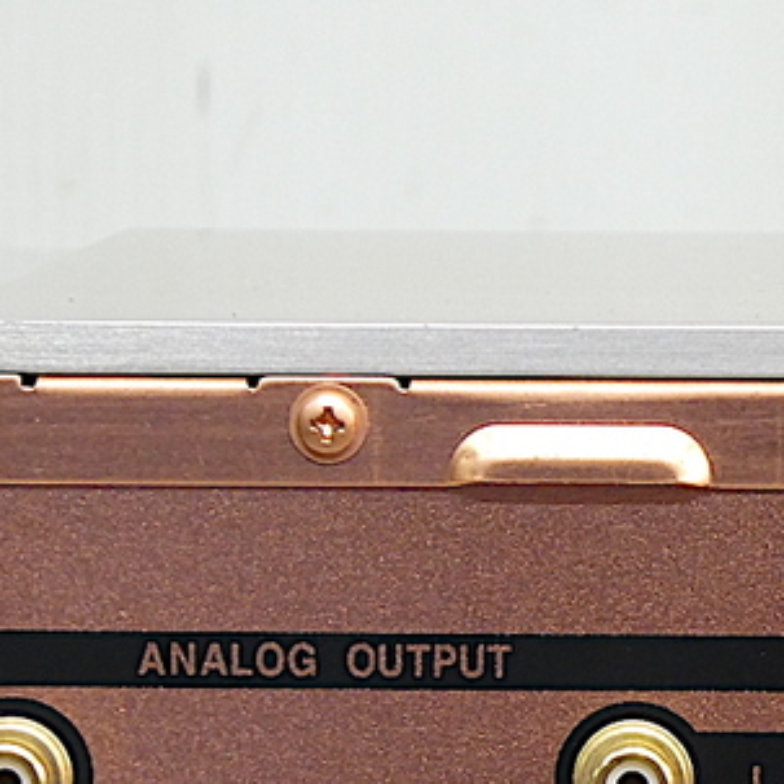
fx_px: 10839
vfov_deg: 4.1
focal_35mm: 423
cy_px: 921
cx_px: 722
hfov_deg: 4.1
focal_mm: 27.1
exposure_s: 1/8
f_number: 5.4
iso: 200
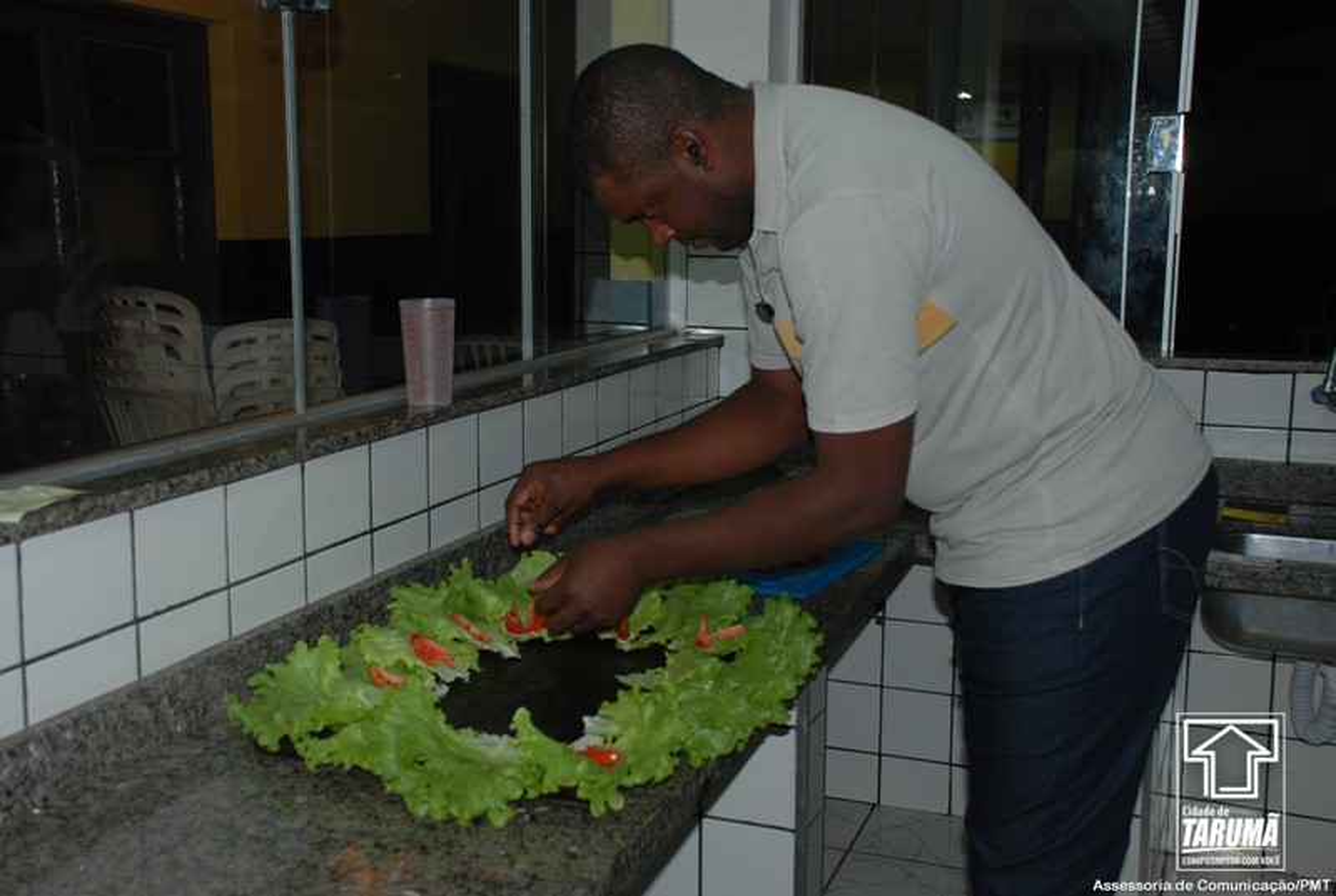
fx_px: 1562
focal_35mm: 42
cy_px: 448
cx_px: 668
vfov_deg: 32.0
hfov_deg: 46.3
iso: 200
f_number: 4
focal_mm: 28
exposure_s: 1/60
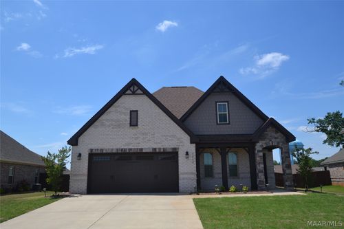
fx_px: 287
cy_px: 114
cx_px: 172
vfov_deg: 43.6
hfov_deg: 61.9
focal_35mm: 30
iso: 100
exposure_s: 1/250
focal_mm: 20
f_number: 8
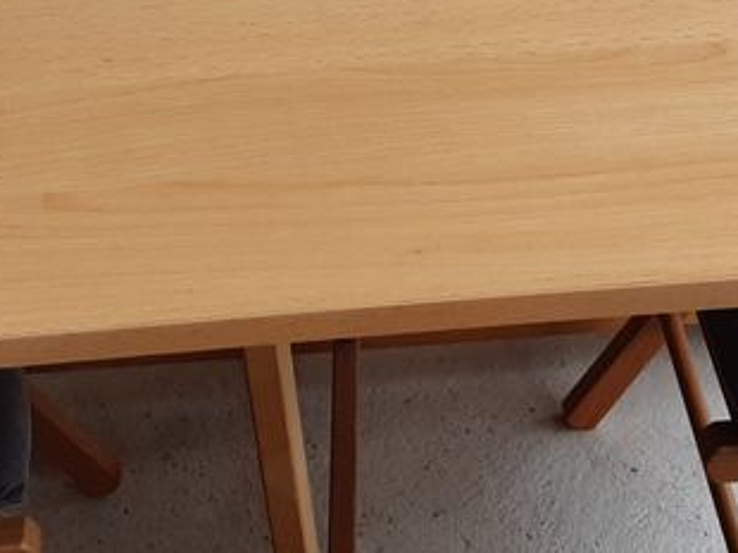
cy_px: -95
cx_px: 374
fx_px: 1789
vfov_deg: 16.8
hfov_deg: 23.3
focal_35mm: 84
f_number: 1.7
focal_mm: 3.92
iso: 40
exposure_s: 1/309
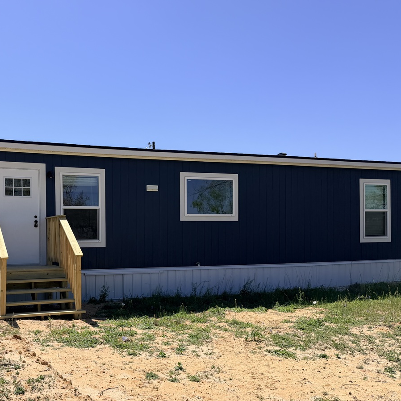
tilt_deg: -0.4
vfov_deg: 48.2
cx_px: 87
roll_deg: +1.0
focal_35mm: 34
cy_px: 241
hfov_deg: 46.2
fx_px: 446
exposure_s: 1/6173
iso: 80
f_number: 1.78
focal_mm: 6.76
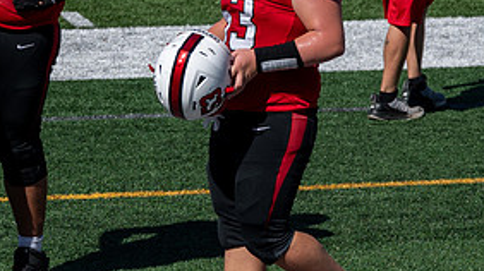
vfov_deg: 3.5
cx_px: 186
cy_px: -128
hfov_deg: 6.2
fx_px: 4462
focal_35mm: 348
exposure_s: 1/3200
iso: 100
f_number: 3.2
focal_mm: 70
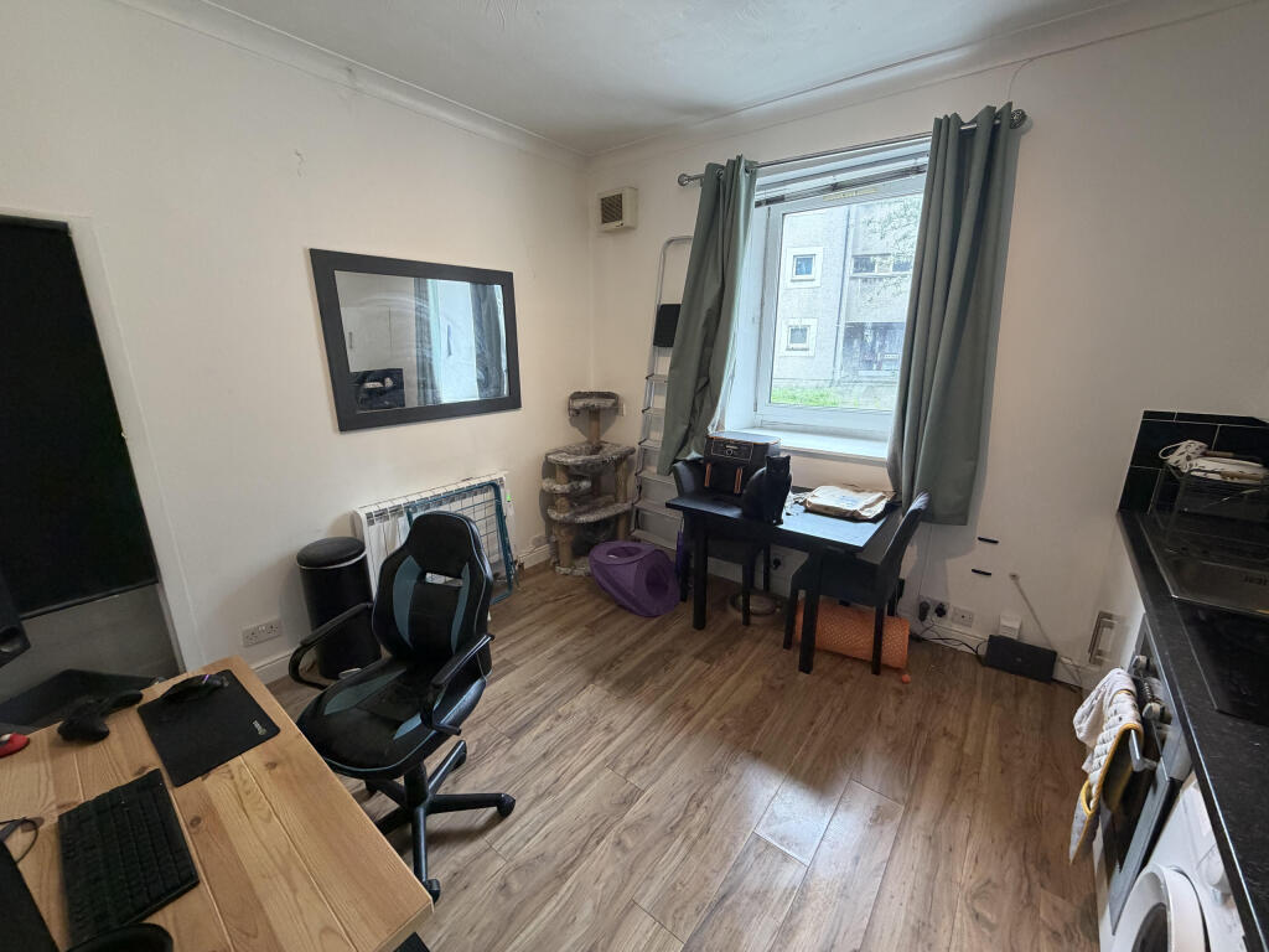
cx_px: 634
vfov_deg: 85.7
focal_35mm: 14
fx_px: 513
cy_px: 476
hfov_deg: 102.1
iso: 320
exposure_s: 1/98
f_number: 2.2
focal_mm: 2.22
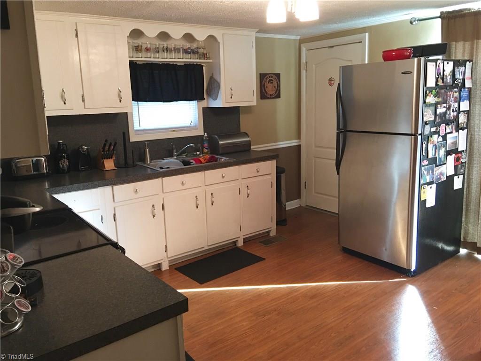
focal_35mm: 29
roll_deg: +1.6
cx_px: 240
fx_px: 403
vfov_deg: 48.2
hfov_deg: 61.7
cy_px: 180
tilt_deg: -11.2
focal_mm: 4.15
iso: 80
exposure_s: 1/15
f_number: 2.2
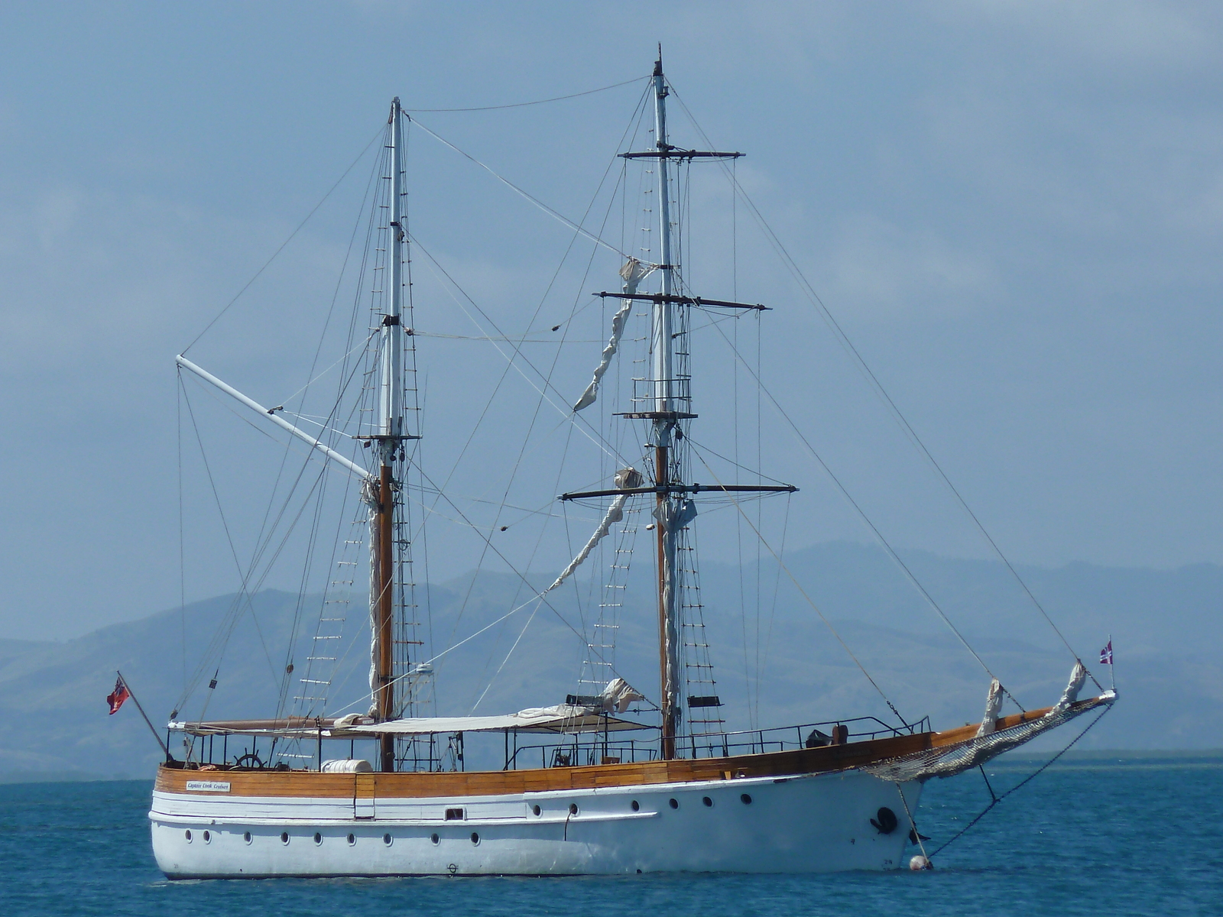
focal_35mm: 399
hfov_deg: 5.0
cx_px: 612
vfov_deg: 3.7
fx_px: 14097
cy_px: 458
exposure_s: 1/640
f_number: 5.6
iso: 80
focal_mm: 49.2
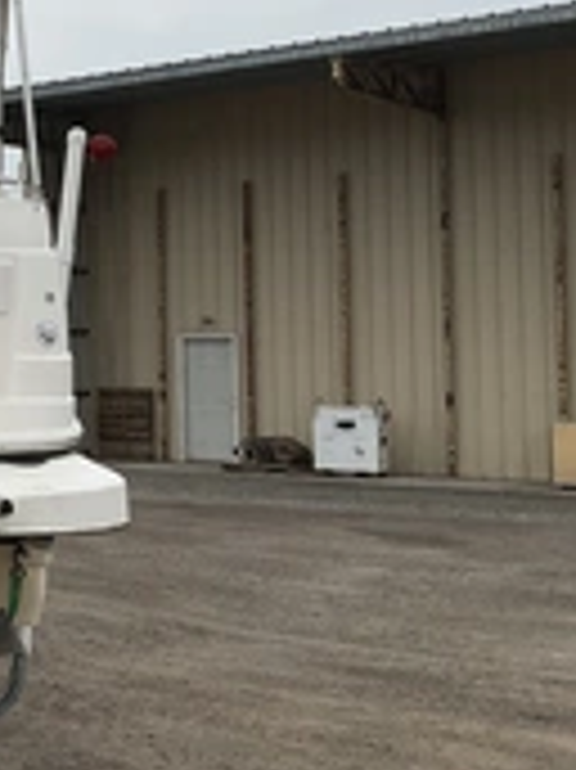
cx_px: -279
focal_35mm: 68
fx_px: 1511
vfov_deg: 28.4
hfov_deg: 19.0
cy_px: 275
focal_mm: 3
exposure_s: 1/3322
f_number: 1.8
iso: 25
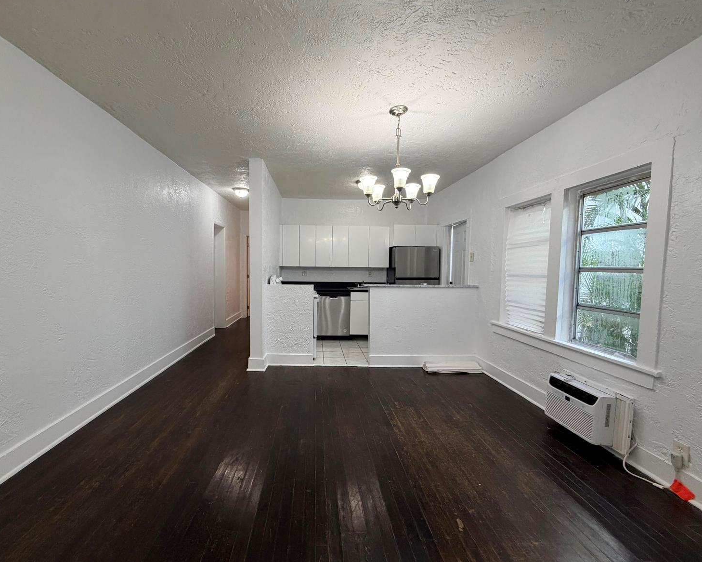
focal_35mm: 15
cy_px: 284
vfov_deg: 84.0
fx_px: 312
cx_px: 321
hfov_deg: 96.6
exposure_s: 1/120
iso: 250
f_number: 2.2
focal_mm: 2.22
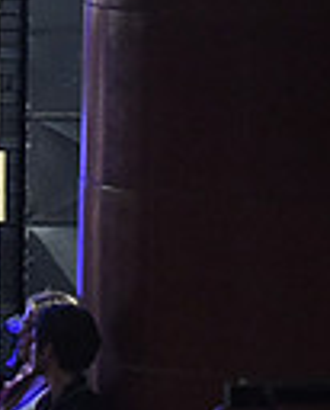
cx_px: -557
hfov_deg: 1.8
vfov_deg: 2.3
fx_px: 10316
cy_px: 245
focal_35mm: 848
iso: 12800
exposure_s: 1/250
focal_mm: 200
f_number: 2.8
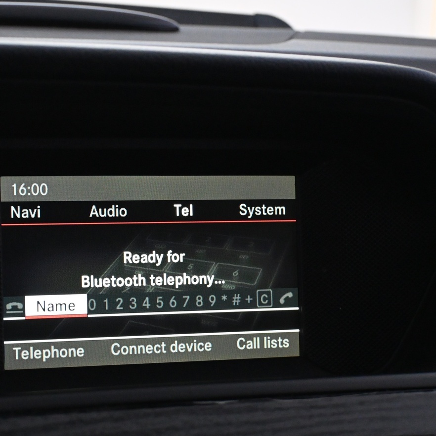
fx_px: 1268
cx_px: 124
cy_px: 229
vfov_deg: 19.5
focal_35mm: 89
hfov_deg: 19.4
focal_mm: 38
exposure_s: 1/60
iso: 4000
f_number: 5.6
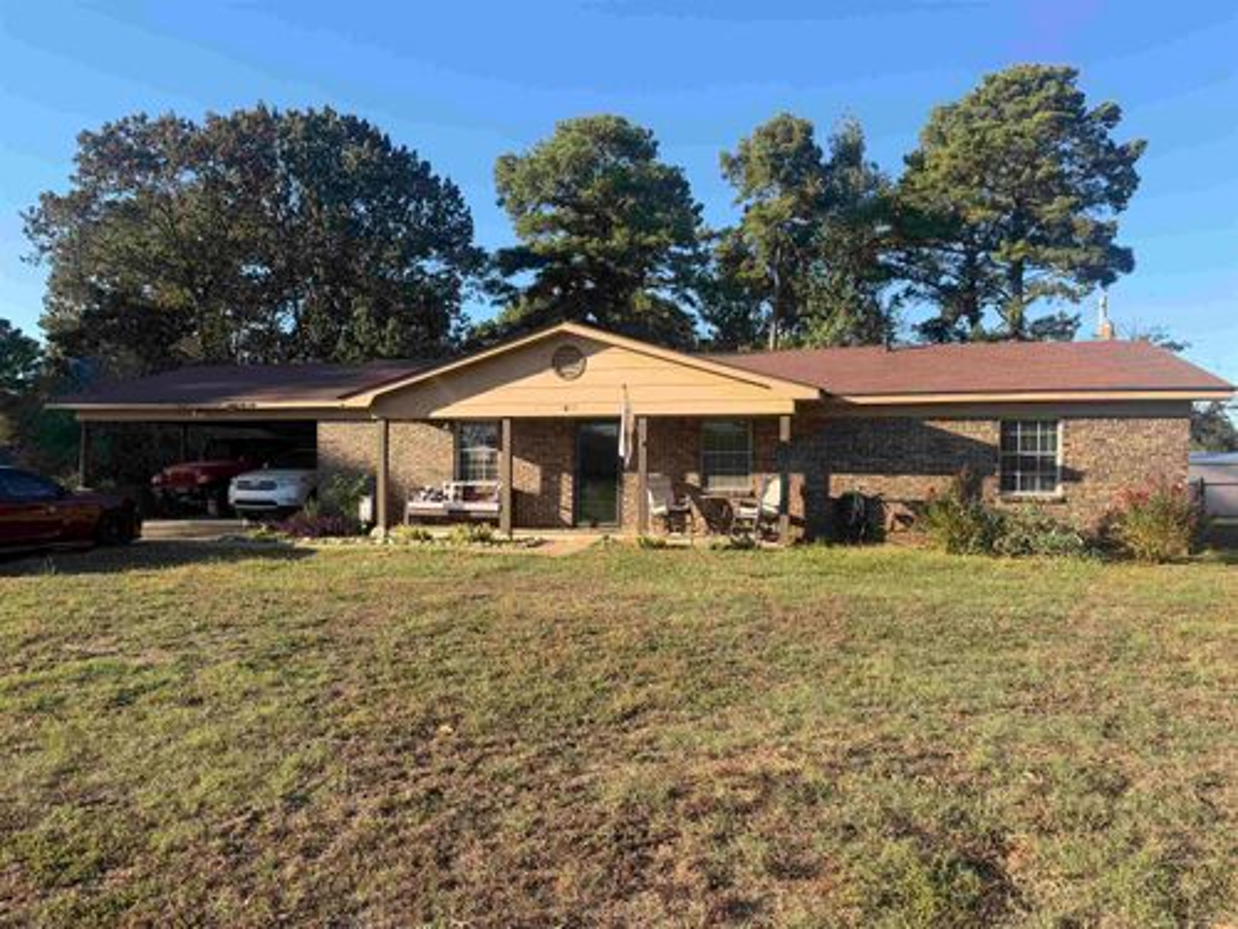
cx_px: 619
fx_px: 858
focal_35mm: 24
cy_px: 464
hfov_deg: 71.6
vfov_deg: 56.8
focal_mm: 6.76
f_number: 1.78
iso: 80
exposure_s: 1/1812
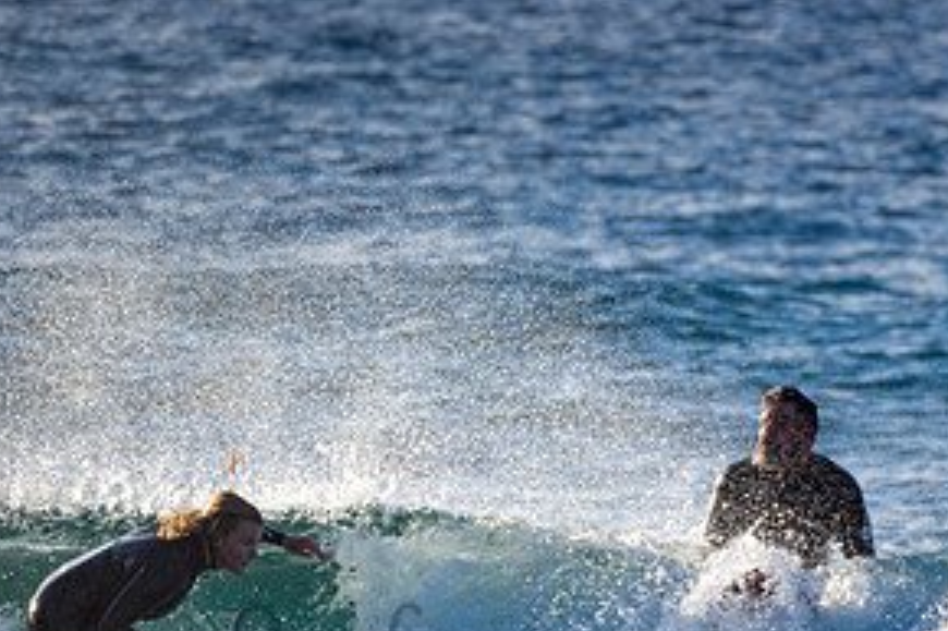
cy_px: 626
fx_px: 39529
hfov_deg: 1.4
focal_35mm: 1502
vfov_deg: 0.9
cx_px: 373
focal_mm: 500
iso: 140
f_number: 5.6
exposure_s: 1/640
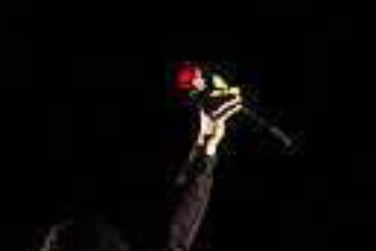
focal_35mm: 471
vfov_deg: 2.9
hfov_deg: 4.4
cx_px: 125
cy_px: 533
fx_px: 4919
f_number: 3.2
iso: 5000
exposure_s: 1/500
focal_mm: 105
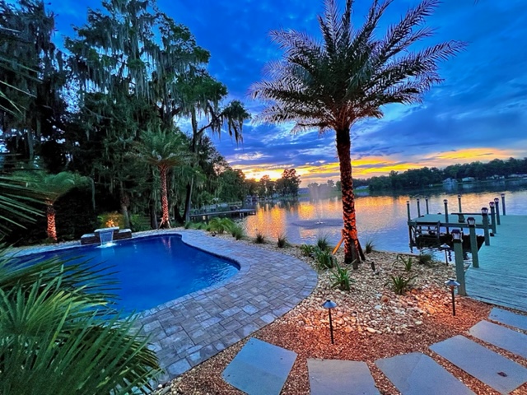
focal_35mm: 13
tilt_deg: -1.6
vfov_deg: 89.9
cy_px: 198
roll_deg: +4.8
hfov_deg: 106.2
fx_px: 198
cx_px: 264
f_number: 1.8
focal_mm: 1.57
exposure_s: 1/120
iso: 200
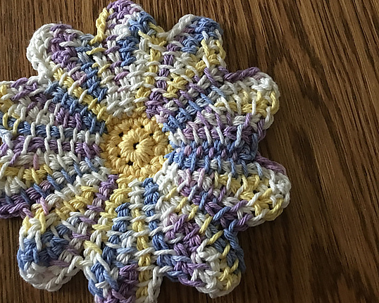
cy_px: 152
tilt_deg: -76.9
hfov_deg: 50.0
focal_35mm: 36
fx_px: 404
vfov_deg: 41.1
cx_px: 154
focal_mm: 3.3
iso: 400
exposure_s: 1/15
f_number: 2.4
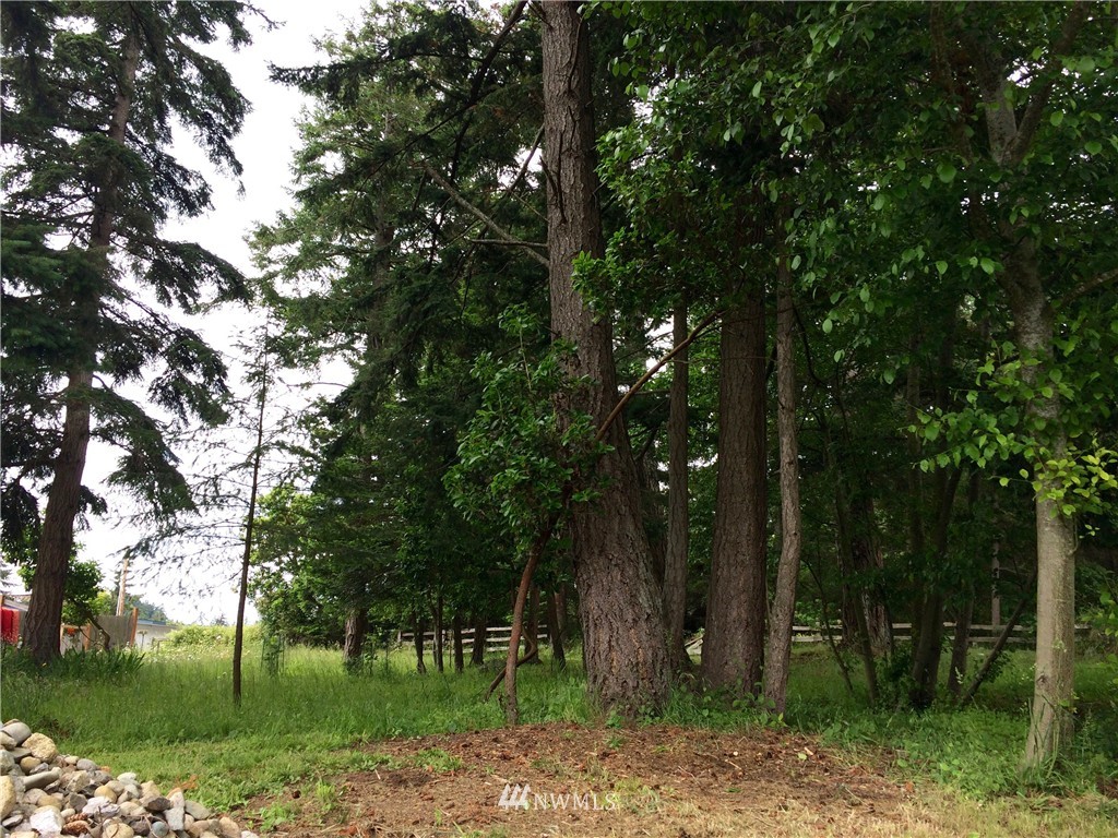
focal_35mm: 29
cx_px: 559
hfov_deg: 61.7
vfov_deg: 48.2
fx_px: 937
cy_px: 419
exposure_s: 1/436
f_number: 2.2
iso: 32
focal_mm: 4.15
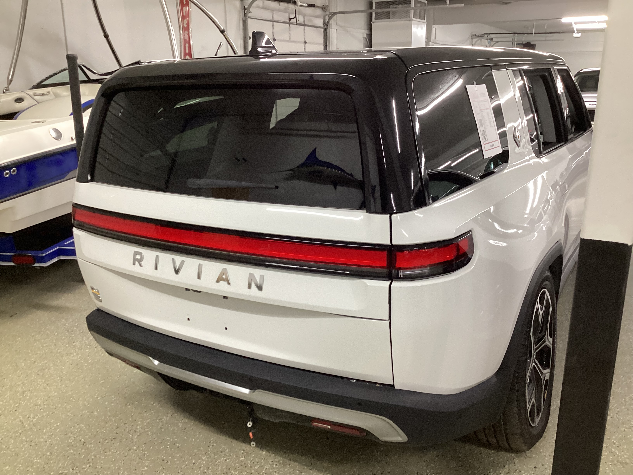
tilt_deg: -16.3
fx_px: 567
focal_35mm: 31
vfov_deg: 45.4
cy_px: 238
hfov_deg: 58.4
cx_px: 316
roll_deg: +0.1
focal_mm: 3.3
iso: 250
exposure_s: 1/50
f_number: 2.4
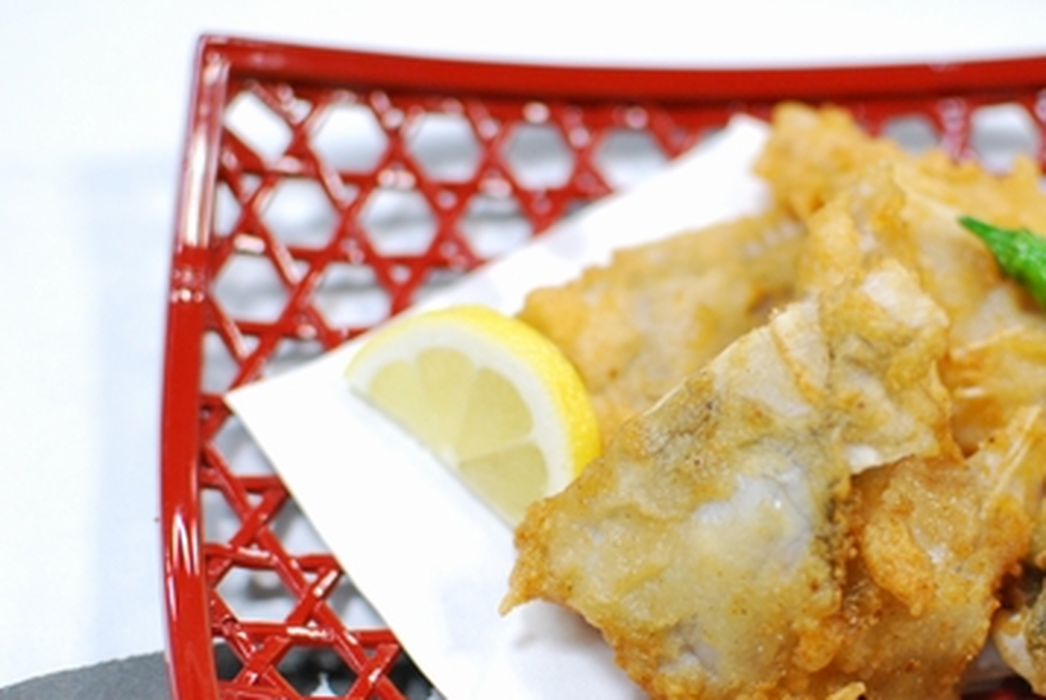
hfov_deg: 28.4
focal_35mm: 71
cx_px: 662
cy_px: 419
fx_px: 2056
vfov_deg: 19.3
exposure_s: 1/60
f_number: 2.2
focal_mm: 35
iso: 800
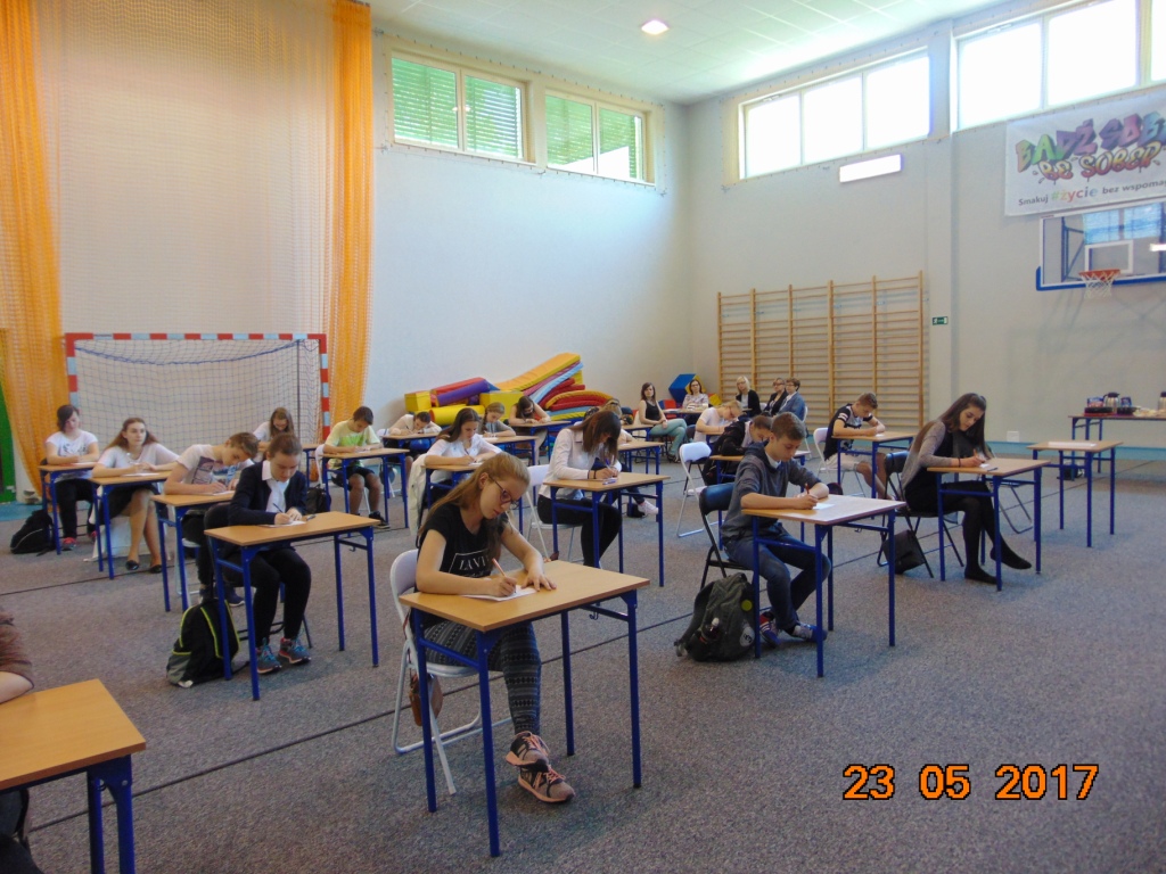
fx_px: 842
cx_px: 583
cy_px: 437
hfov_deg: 69.4
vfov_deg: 54.9
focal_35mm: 25
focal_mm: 4.5
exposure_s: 1/30
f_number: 3
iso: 160
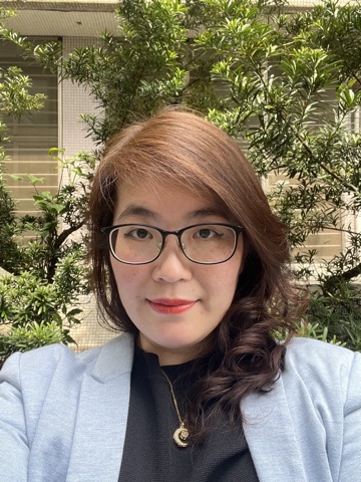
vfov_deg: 60.0
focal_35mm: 30
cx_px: 180
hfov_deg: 46.8
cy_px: 241
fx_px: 417
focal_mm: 2.71
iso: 50
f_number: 2.2
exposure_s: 1/121
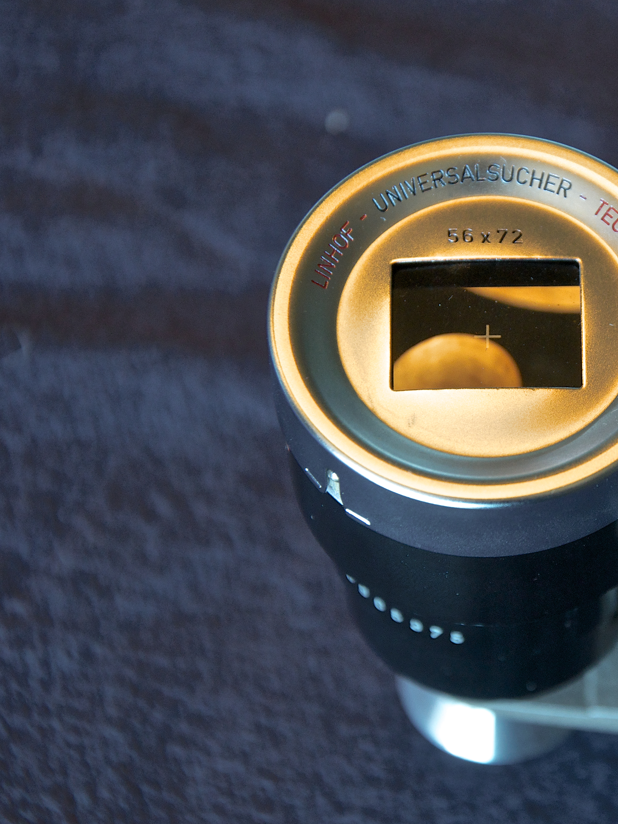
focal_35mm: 152
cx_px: 562
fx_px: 3618
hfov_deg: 9.7
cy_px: 412
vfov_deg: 13.0
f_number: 5.3
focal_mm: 70
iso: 800
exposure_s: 1/50
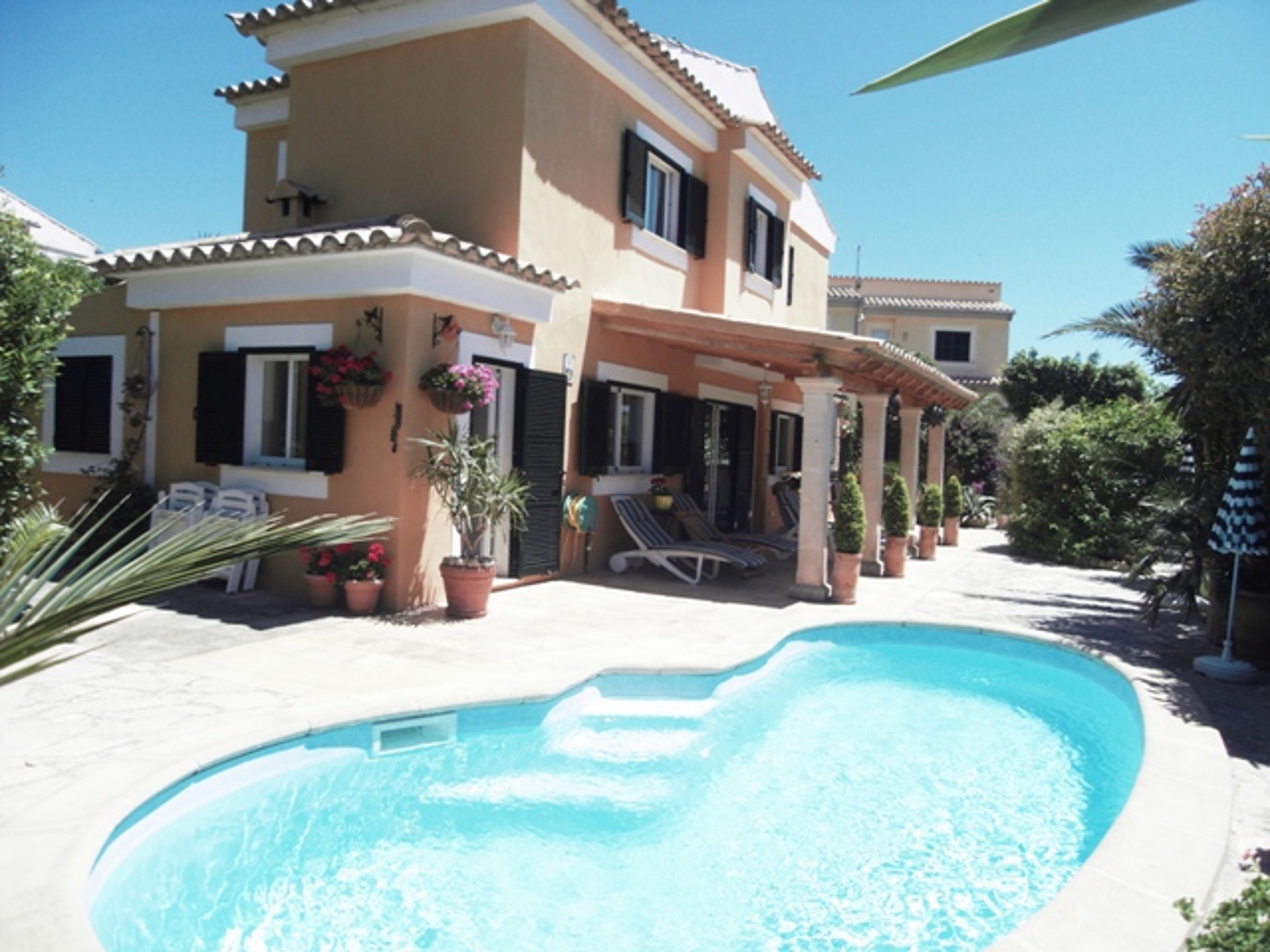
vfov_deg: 56.8
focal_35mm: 24
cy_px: 476
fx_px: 881
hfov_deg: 71.6
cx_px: 635
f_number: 7.3
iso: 80
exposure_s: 1/250
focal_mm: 4.3
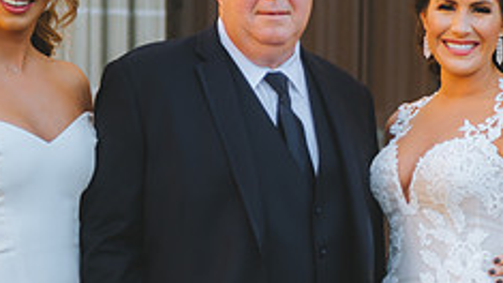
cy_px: 221
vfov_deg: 8.3
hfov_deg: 14.8
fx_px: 1933
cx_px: 368
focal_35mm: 145
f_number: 2.8
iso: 400
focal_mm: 56
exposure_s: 1/500
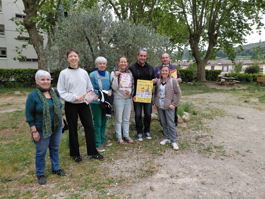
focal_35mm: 25
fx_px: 191
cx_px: 132
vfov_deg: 54.9
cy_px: 100
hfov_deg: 69.4
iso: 50
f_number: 1.8
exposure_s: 1/304
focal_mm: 4.69
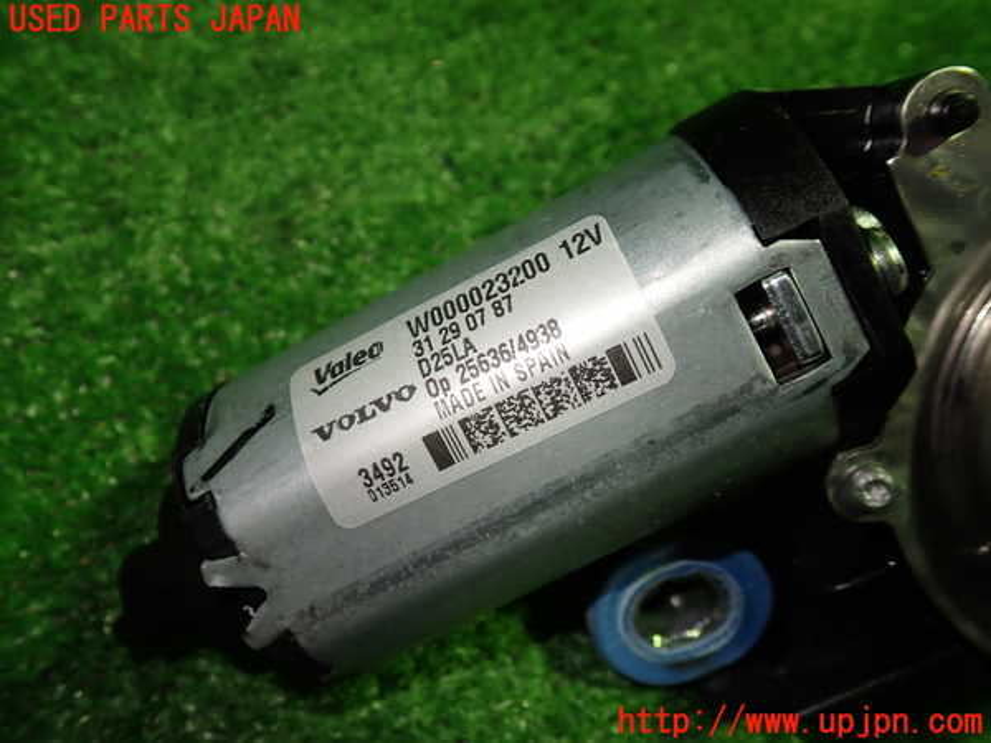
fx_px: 859
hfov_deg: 60.0
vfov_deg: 46.8
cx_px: 496
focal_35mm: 30
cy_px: 372
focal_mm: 5.4
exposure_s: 1/60
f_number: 2.3
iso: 125
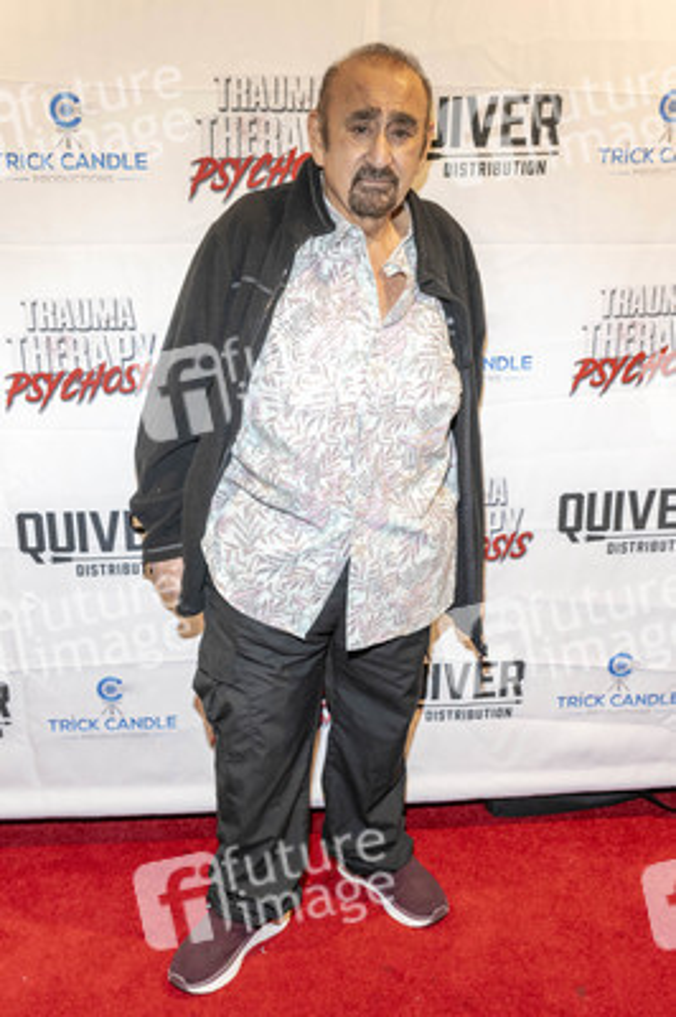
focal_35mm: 32
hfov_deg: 41.0
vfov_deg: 58.8
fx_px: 903
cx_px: 338
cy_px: 508
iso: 800
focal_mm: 32
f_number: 5.6
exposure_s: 1/200
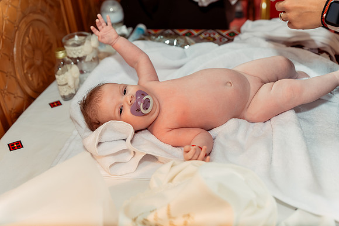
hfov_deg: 42.8
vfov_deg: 29.2
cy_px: 113
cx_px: 170
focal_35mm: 46
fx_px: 433
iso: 3200
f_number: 3.5
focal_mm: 46
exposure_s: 1/250
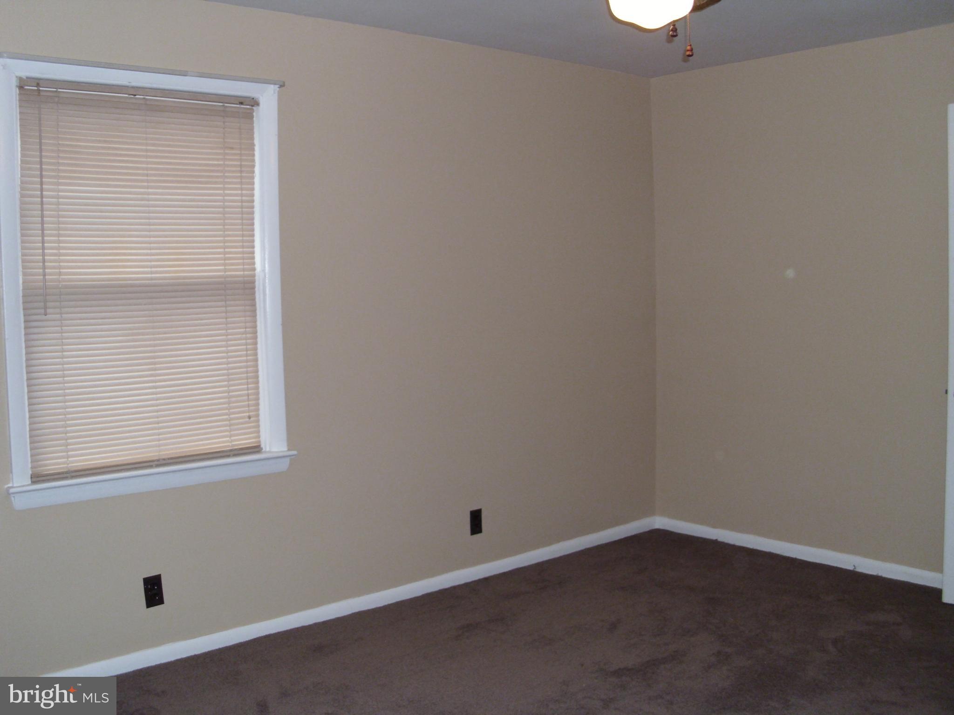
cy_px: 358
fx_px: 1047
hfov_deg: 49.0
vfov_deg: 37.7
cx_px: 477
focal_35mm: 38
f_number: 3
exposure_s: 1/60
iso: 200
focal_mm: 6.36
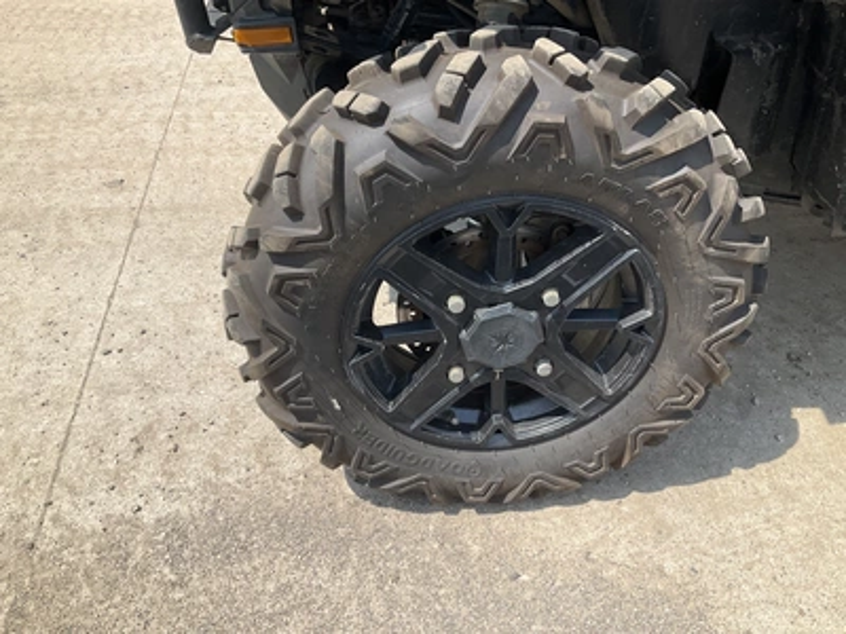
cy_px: 317
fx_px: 709
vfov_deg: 48.2
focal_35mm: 29
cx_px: 423
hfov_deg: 61.7
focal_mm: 3
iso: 25
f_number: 1.8
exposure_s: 1/1221
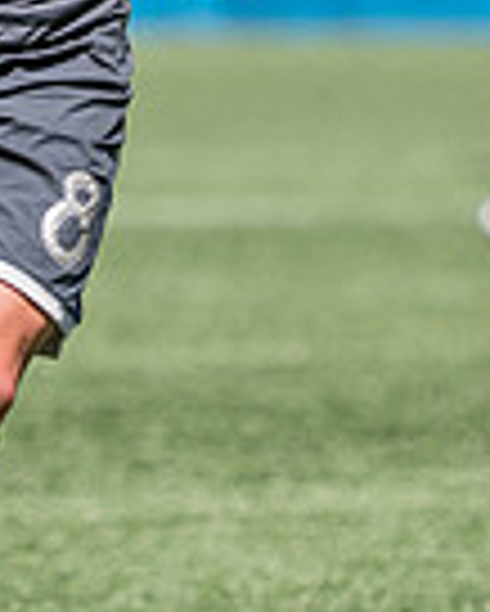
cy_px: 85
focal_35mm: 1207
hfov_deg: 1.3
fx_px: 21856
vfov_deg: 1.6
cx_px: 204
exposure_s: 1/2500
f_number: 3.2
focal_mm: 200
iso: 180
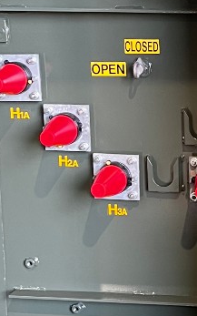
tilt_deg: -13.4
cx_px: 260
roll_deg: +1.6
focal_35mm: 106
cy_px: 149
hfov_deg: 12.0
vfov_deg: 19.6
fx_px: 910
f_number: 1.6
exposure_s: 1/40
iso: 400
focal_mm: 5.1
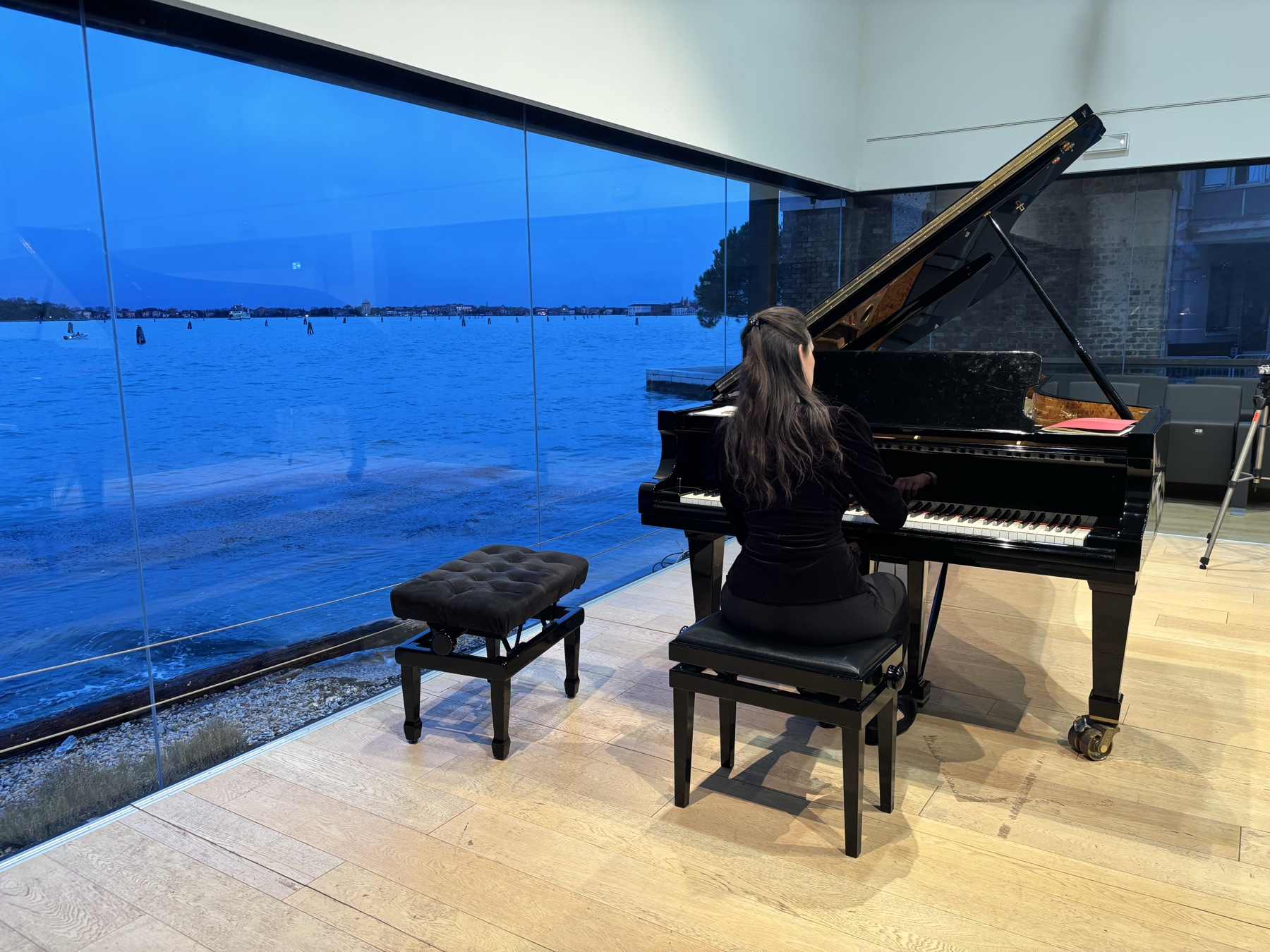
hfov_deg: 67.3
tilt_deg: -9.6
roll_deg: +0.7
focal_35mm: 26
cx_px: 635
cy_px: 476
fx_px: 954
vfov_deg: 53.1
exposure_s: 1/50
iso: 100
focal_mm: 5.96
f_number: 1.6
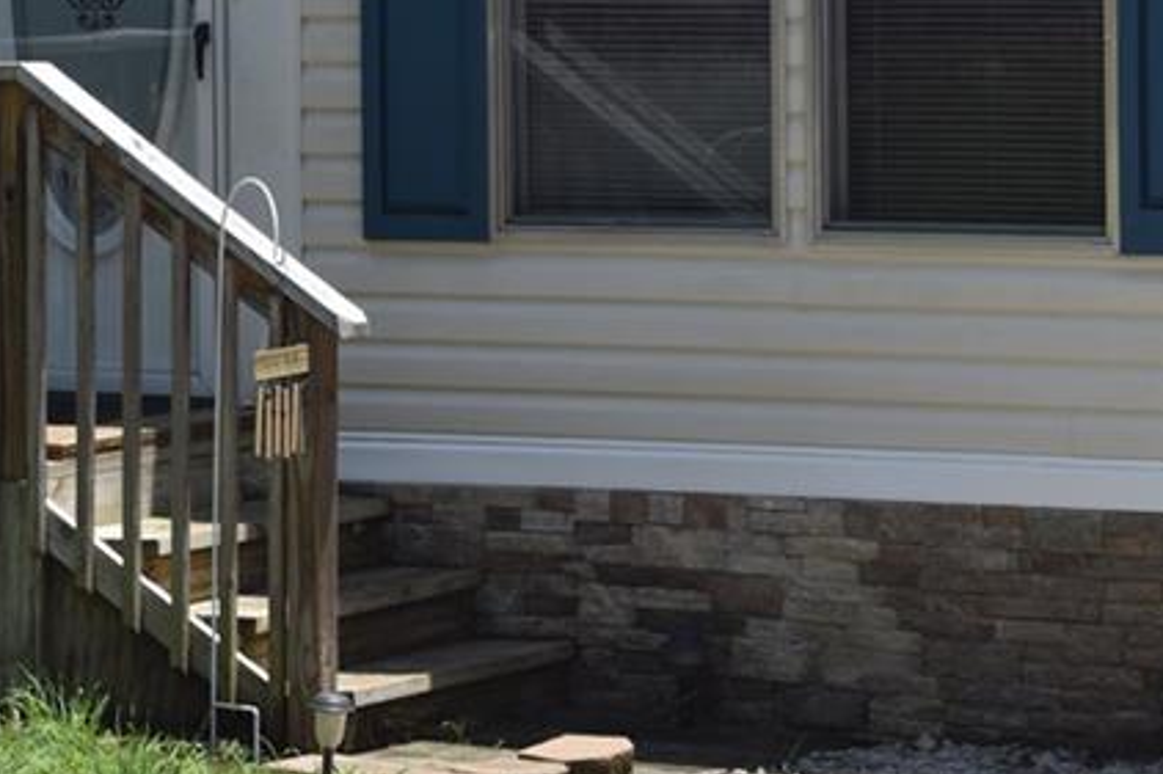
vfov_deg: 6.8
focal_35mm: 200
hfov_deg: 10.3
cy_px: 8
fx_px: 6465
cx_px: 389
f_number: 8
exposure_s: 1/400
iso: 200
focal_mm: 55
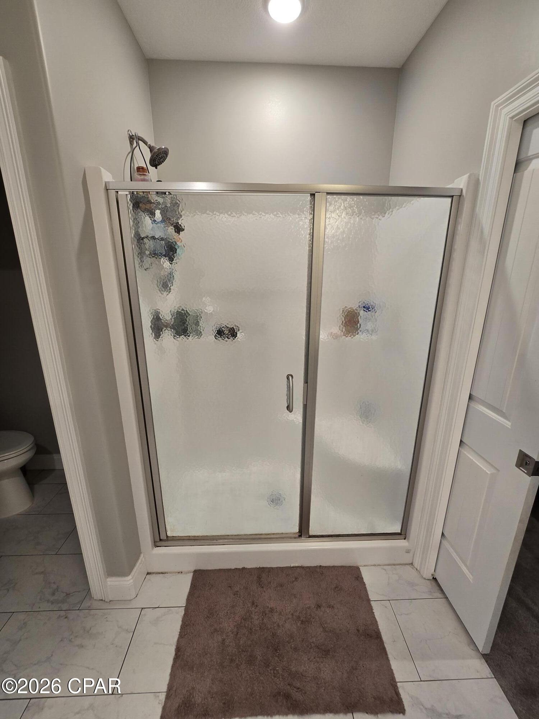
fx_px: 270
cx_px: 270
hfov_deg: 89.9
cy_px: 360
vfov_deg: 106.2
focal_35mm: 13
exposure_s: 1/60
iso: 125
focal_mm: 2.2
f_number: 2.2
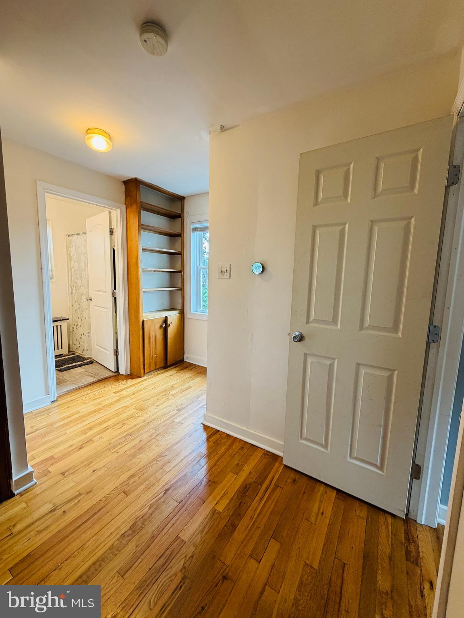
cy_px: 309
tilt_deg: -6.6
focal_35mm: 14
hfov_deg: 85.7
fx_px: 250
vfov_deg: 102.1
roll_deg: -1.7
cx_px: 232
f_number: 2.2
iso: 160
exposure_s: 1/60
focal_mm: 2.22
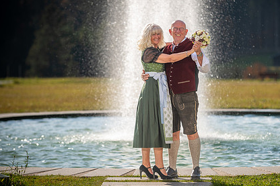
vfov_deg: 6.6
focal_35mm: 209
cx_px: 182
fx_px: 1625
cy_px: 93
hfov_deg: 9.8
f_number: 2.8
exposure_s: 1/2000
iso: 100
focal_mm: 150
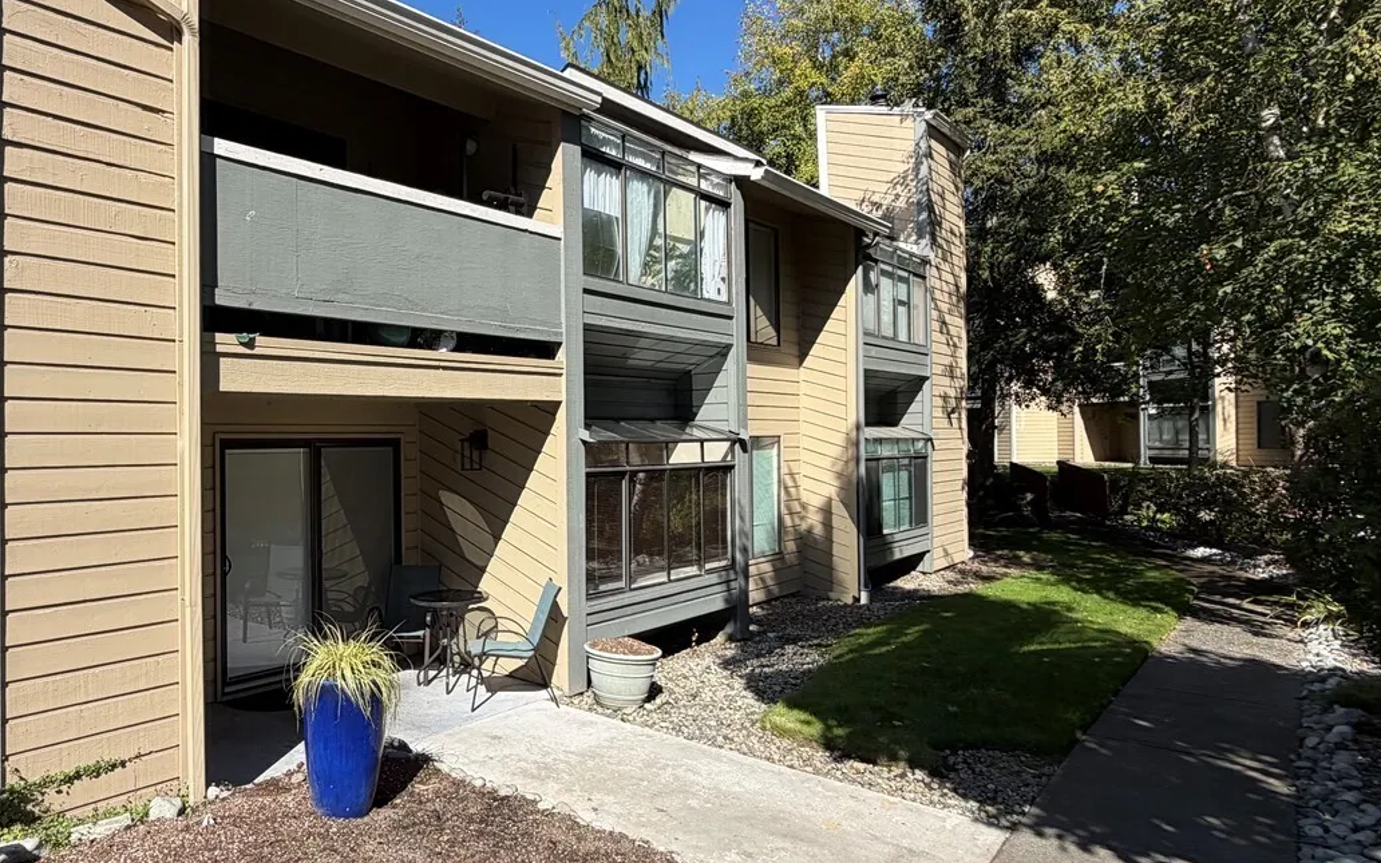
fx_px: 866
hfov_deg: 75.5
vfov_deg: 53.0
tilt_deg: +5.9
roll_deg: +2.6
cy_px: 438
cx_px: 502
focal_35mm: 23
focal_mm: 2.22
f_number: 2.2
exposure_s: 1/770
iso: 25
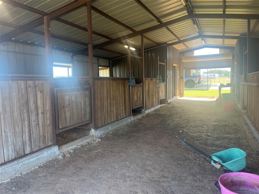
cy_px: 97
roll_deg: +2.0
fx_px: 195
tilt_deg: -5.4
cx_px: 130
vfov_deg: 53.1
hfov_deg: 67.3
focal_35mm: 26
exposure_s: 1/153
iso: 64
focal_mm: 5.1
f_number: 1.6
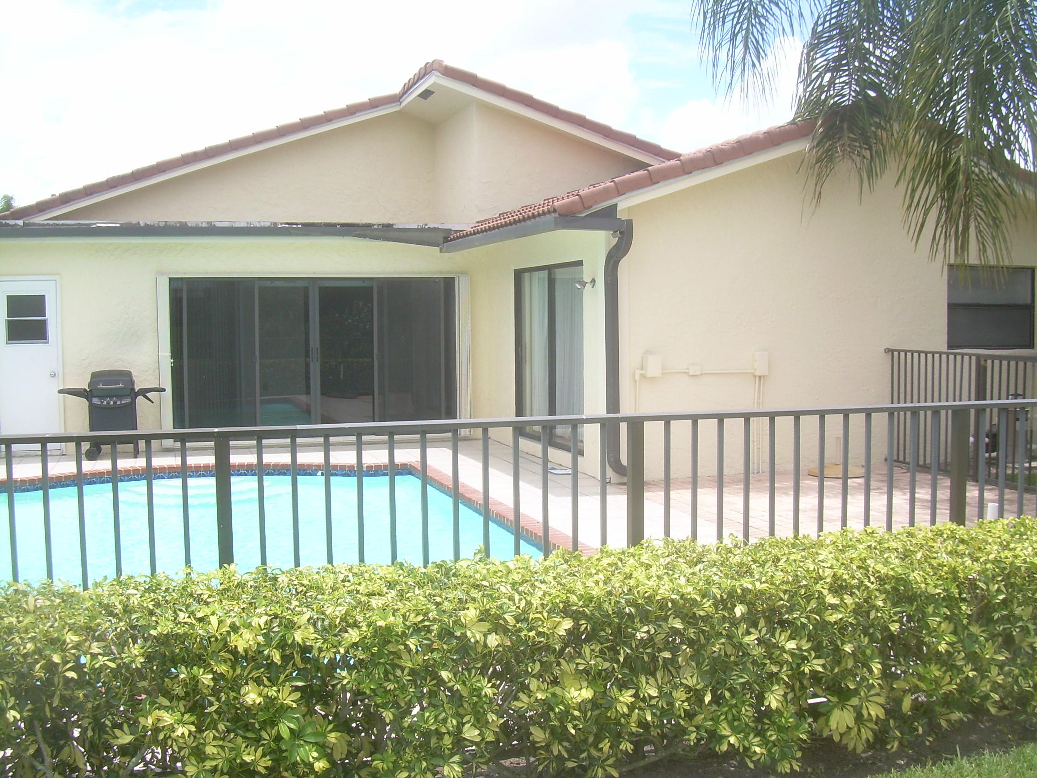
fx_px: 1138
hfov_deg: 49.0
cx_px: 518
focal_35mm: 38
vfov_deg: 37.7
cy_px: 389
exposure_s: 1/273
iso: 50
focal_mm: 6.3
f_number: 4.6
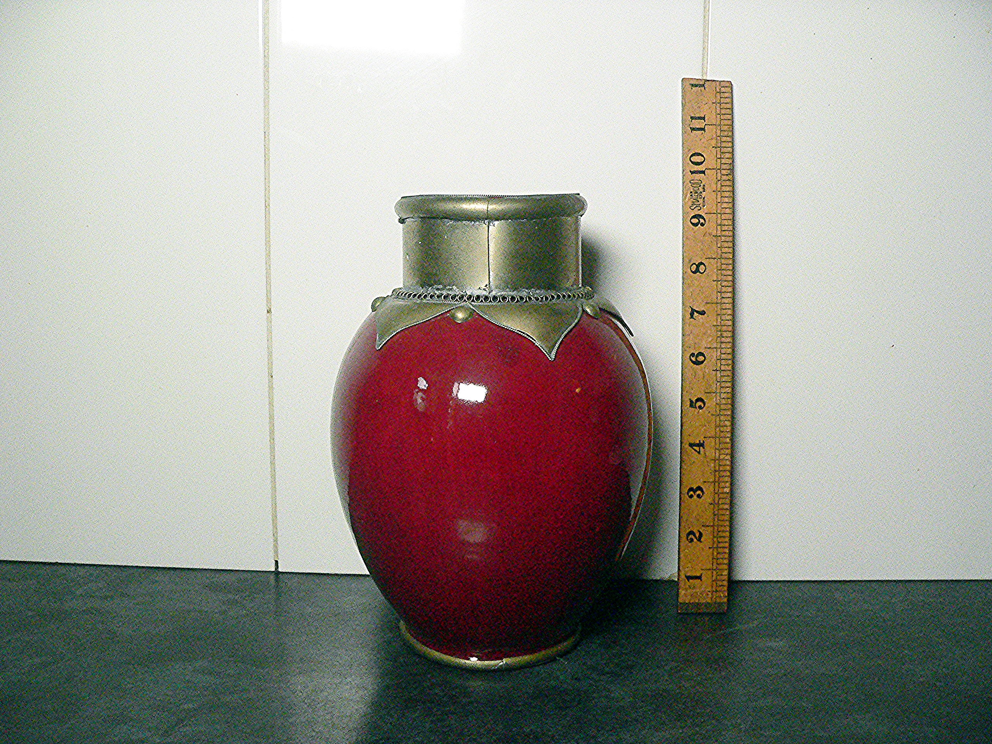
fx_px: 1032
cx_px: 496
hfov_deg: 51.4
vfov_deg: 39.7
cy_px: 372
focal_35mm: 36
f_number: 2.8
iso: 400
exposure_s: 1/125
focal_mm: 6
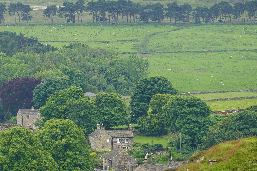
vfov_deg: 4.8
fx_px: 2056
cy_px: 100
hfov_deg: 7.2
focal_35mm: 288
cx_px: 88
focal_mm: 72
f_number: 4.5
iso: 125
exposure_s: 1/200
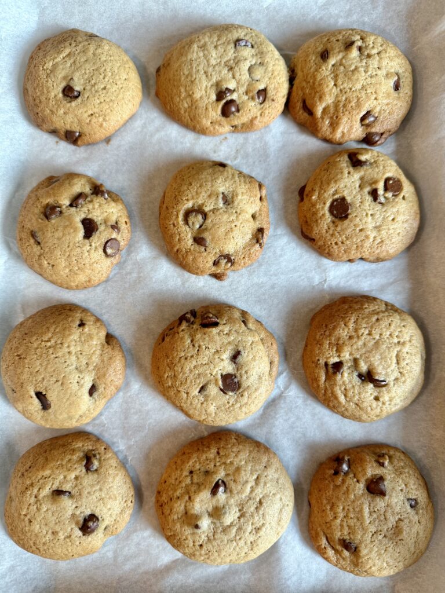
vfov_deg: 71.6
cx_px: 222
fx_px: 411
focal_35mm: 24
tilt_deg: -86.5
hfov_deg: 56.8
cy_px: 296
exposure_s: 1/60
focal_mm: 6.76
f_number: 1.78
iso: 160
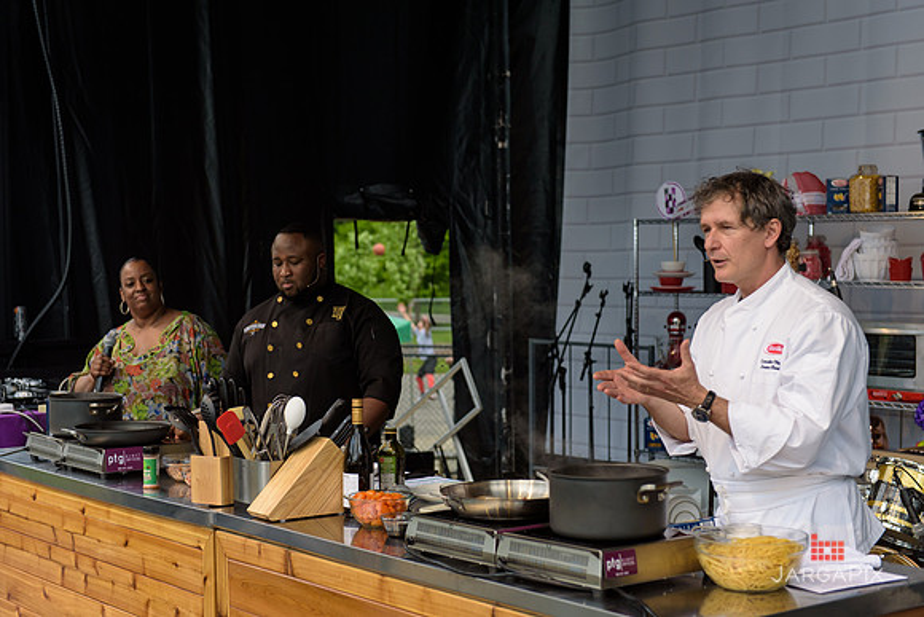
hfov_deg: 32.4
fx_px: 1592
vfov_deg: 21.9
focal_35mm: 62
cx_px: 462
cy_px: 308
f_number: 3.2
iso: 200
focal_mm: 62
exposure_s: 1/1250
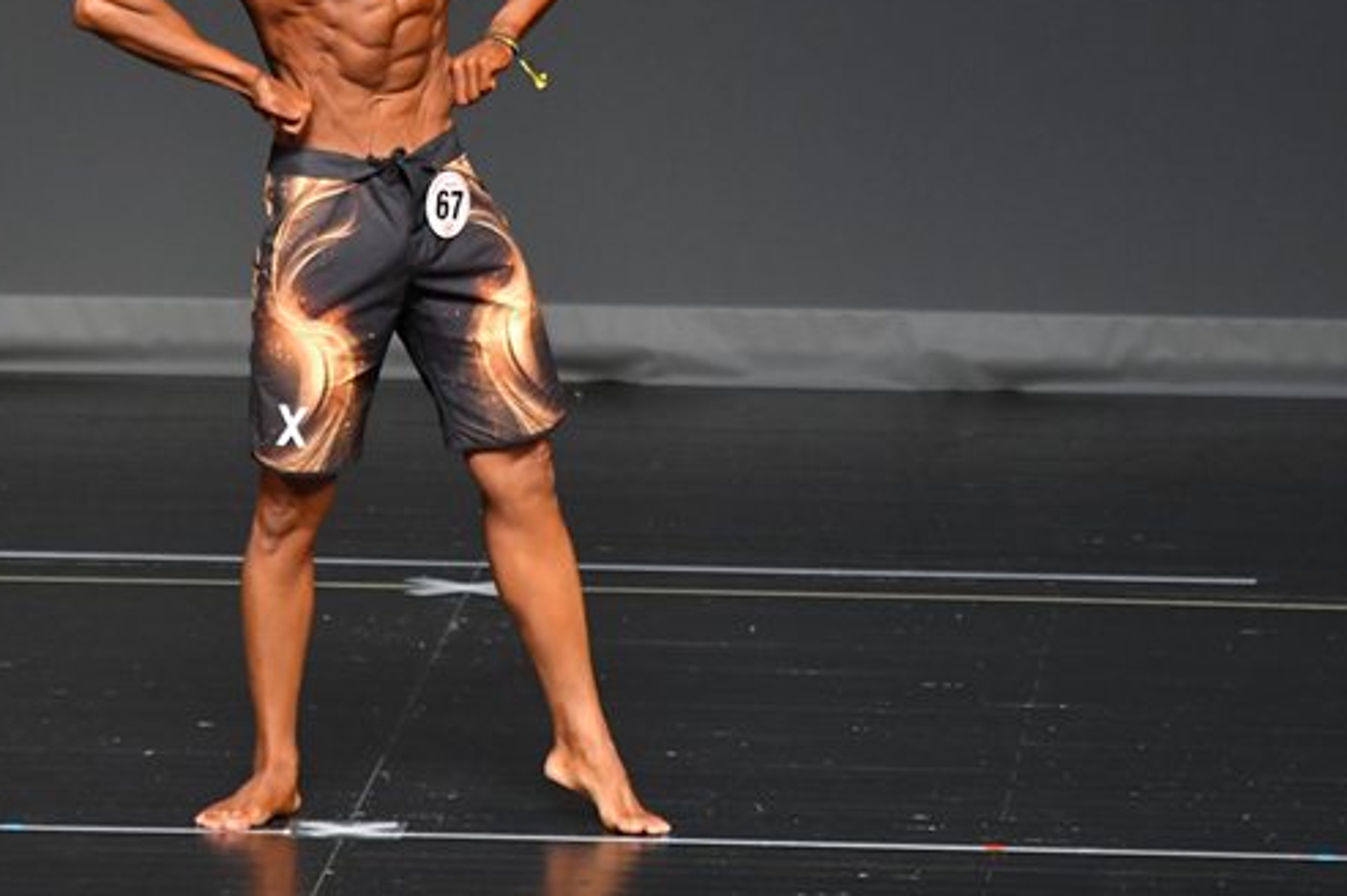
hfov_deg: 4.2
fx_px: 18508
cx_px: 501
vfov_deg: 2.8
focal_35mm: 495
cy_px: 227
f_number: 5.6
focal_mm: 210
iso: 2500
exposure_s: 1/400
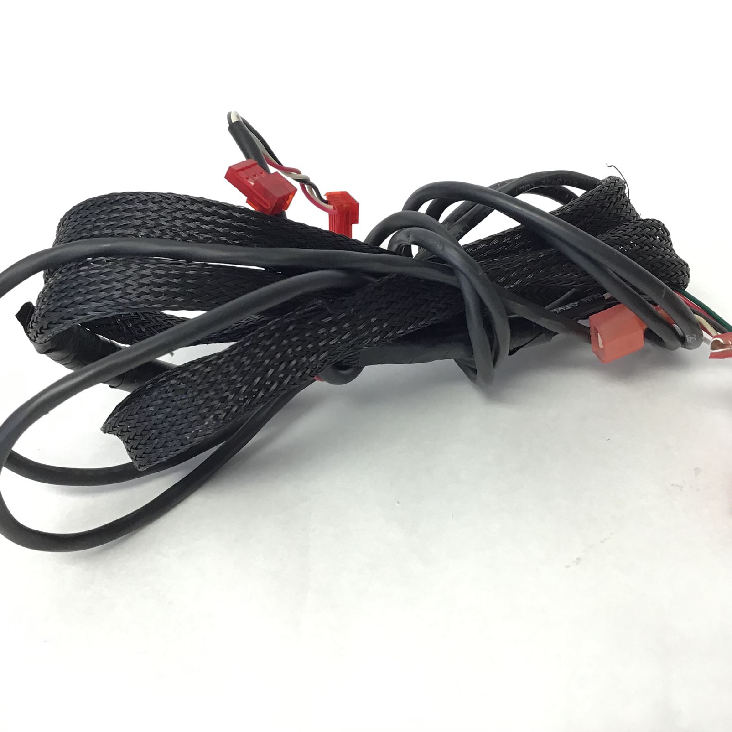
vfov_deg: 42.8
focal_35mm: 39
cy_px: 342
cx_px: 364
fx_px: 933
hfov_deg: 42.8
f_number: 2.4
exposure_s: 1/33
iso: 40
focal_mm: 3.3
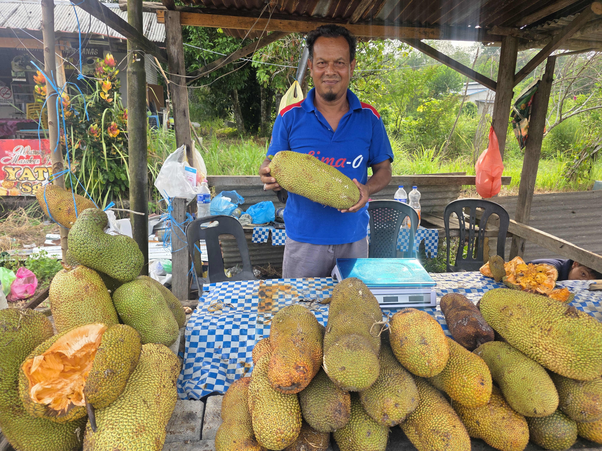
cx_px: 301
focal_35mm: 23
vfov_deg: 58.9
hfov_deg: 73.9
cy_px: 226
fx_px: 400
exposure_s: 1/359
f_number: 1.7
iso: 50
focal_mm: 6.3
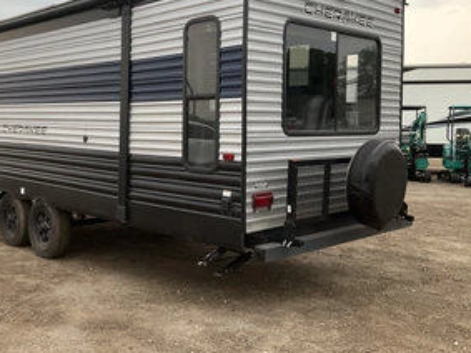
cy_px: 132
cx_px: 150
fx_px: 558
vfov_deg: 34.9
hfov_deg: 45.0
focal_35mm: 41
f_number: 1.8
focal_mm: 3
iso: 20
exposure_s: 1/217
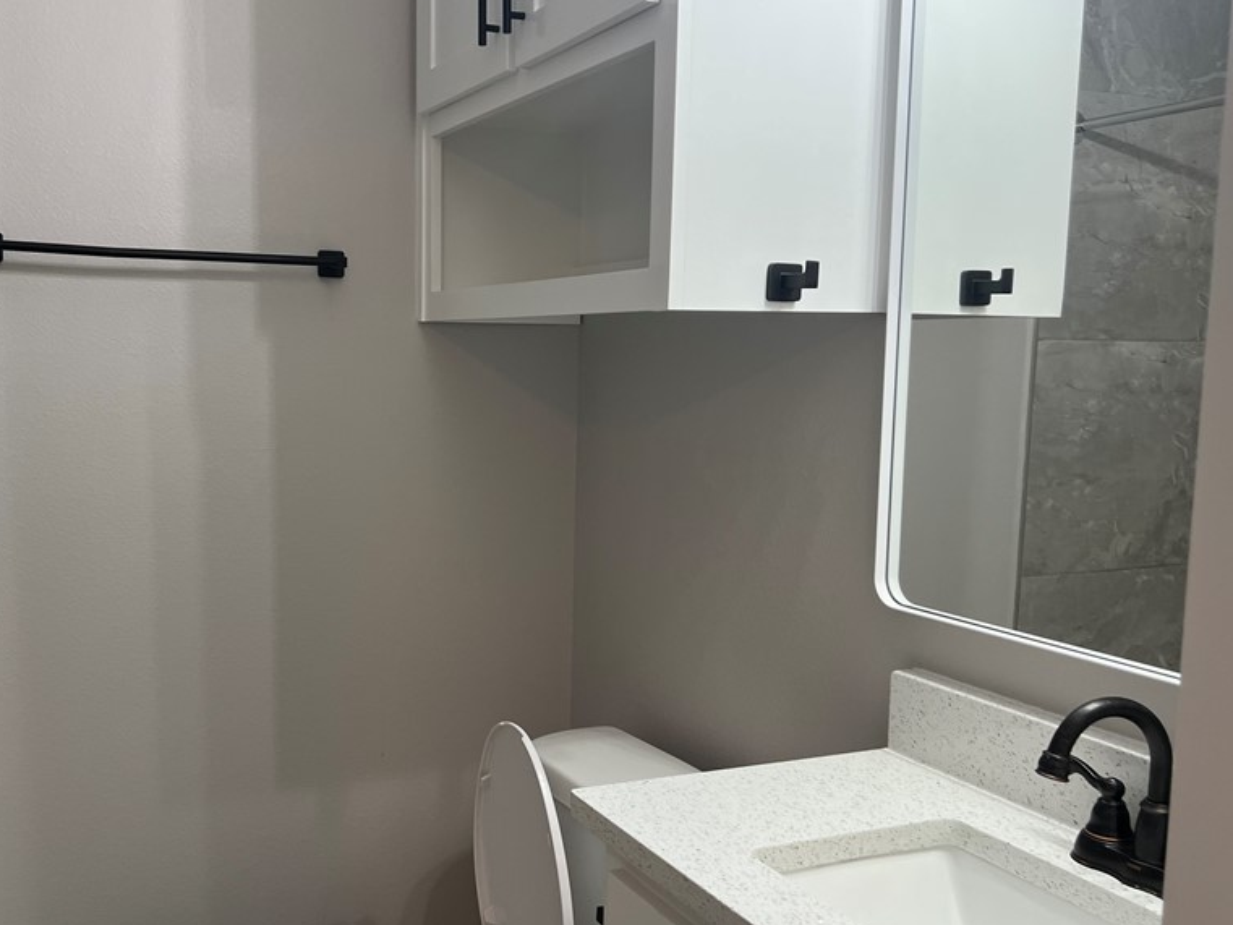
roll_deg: -0.3
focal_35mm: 35
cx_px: 483
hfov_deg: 52.2
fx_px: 1247
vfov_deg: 40.7
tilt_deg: -7.3
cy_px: 492
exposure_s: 1/60
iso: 64
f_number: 1.5
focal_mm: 5.7
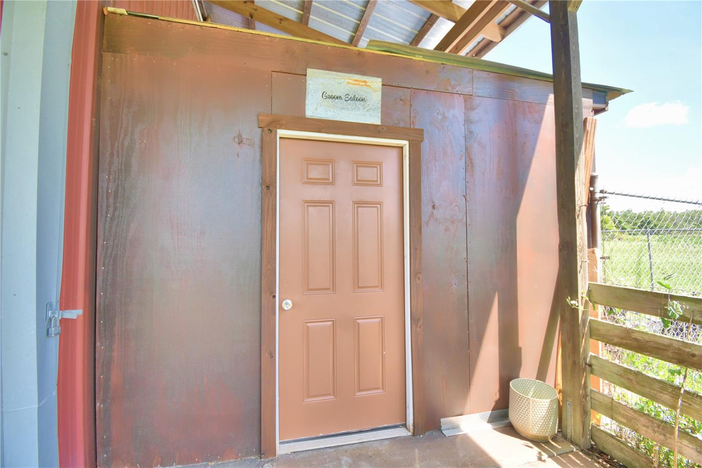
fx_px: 292
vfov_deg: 77.3
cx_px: 351
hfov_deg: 100.4
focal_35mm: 15
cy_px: 234
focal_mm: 10
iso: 200
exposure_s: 1/200
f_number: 4.5
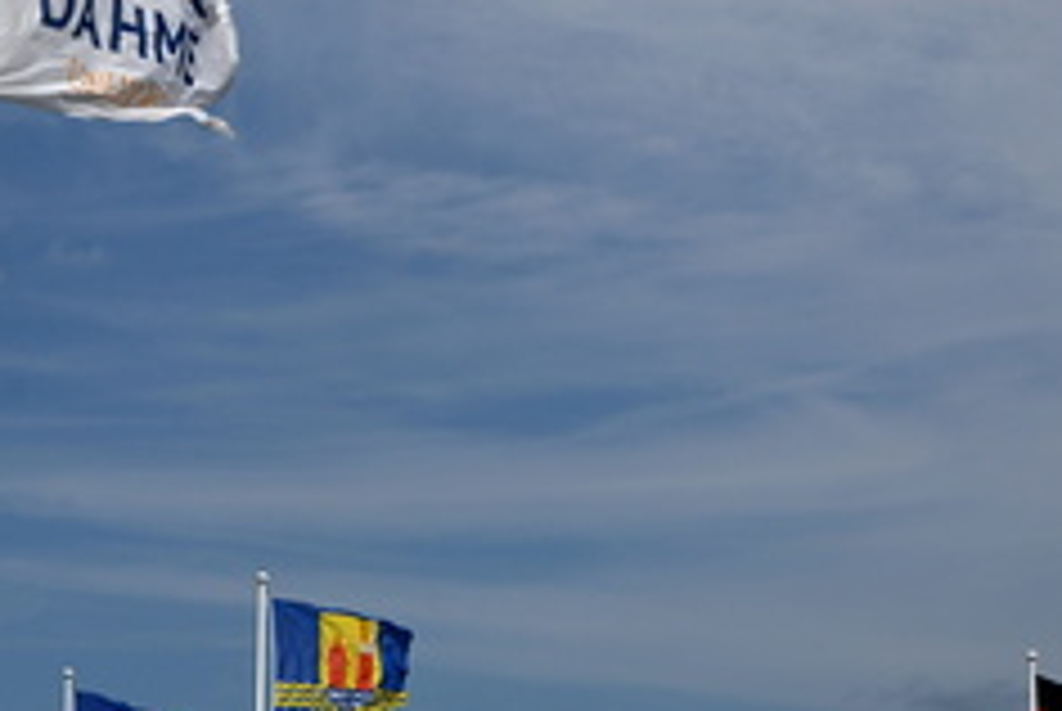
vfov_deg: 10.8
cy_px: 187
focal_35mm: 127
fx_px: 3751
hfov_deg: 16.1
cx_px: 302
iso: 100
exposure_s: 1/800
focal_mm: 50
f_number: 10
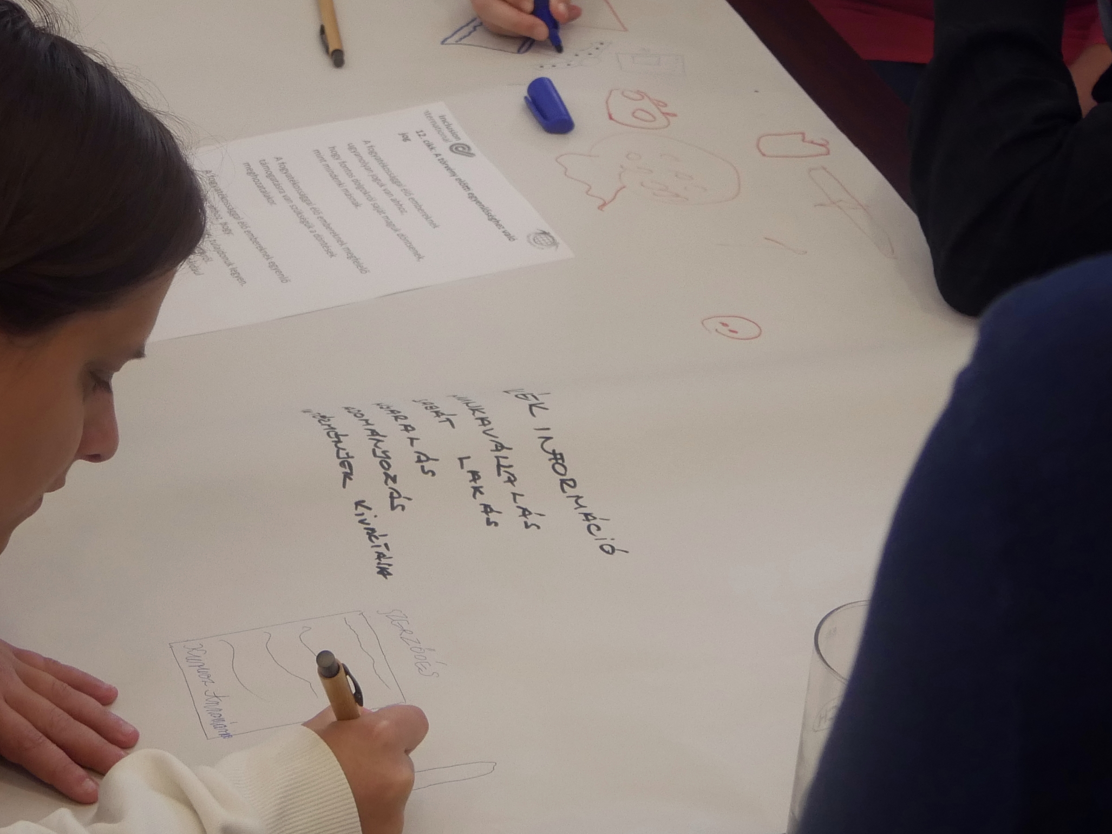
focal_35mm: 85
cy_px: 129
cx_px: 303
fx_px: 2730
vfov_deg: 17.2
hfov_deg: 22.8
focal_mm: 19
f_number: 3.8
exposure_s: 1/125
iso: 800
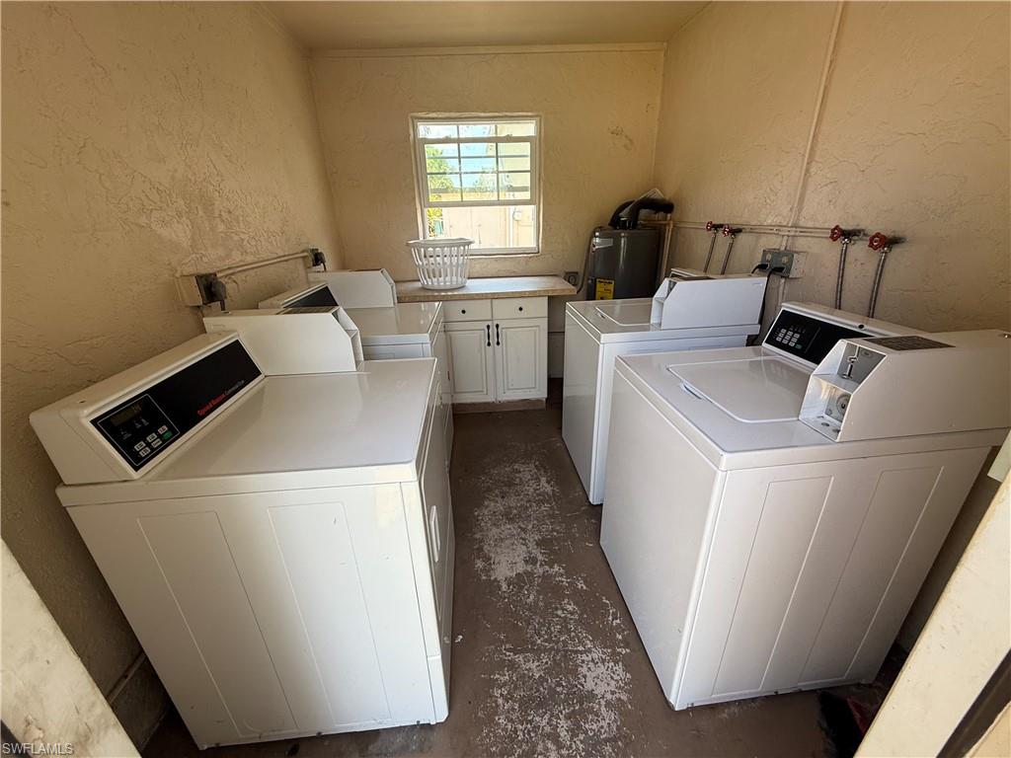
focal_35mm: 14
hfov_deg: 102.1
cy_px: 379
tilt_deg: -20.9
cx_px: 506
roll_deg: +0.4
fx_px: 409
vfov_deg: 85.7
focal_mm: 2.22
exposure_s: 1/212
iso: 64
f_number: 2.2
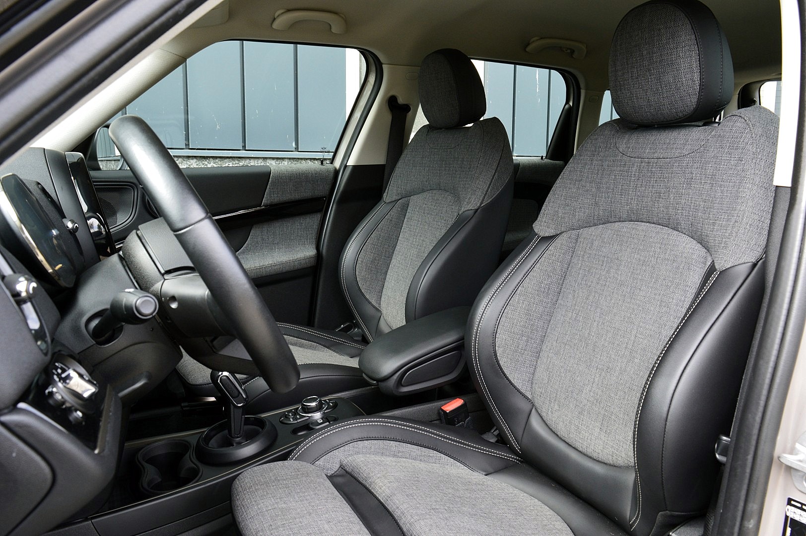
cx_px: 403
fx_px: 604
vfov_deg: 47.9
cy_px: 268
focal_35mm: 27
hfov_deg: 67.4
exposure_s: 1/60
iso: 500
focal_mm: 18
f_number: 8
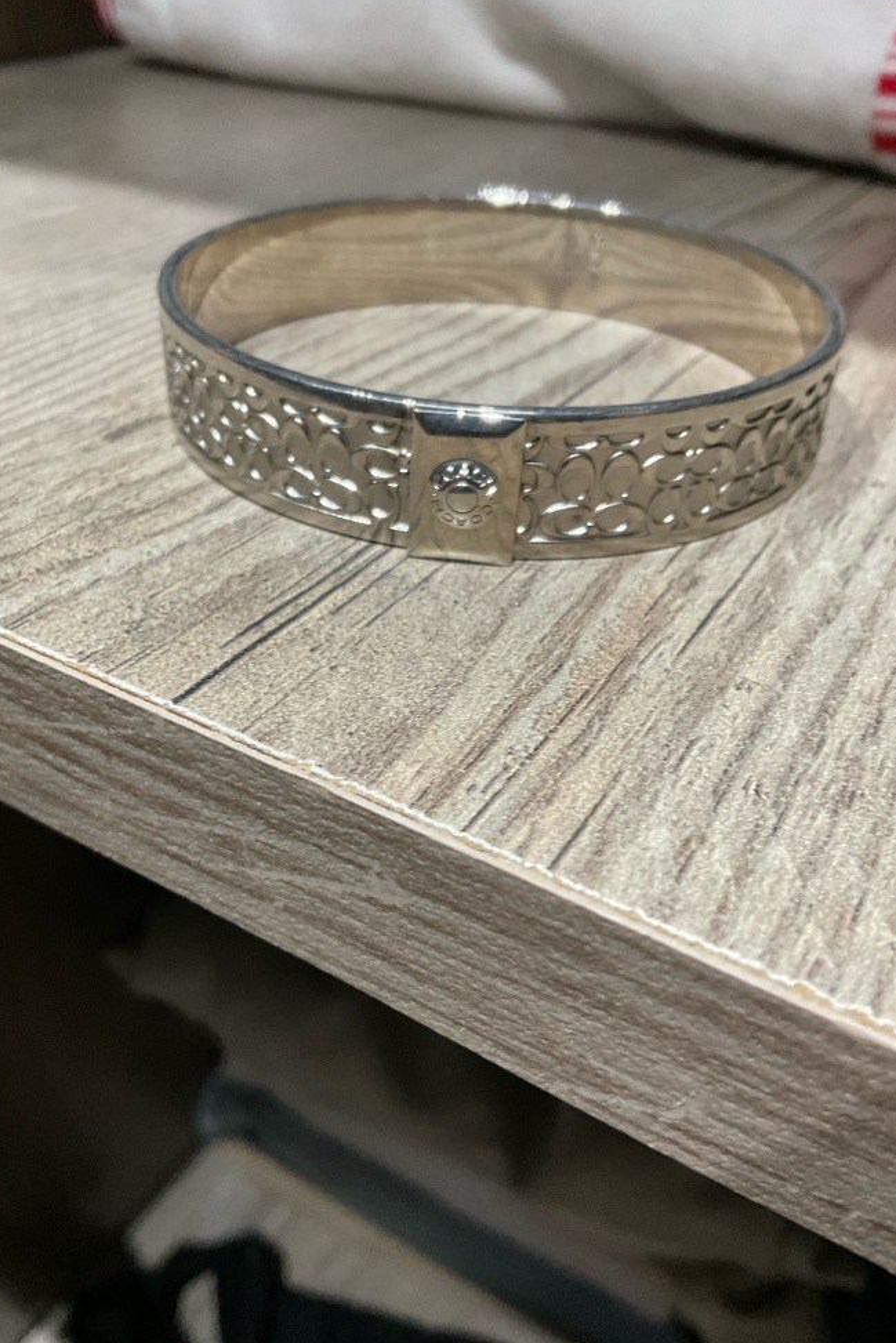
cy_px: 676
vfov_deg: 60.3
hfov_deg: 42.3
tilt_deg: -34.9
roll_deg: -1.8
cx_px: 418
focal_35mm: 31
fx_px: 1157
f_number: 1.8
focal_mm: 3
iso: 200
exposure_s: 1/50
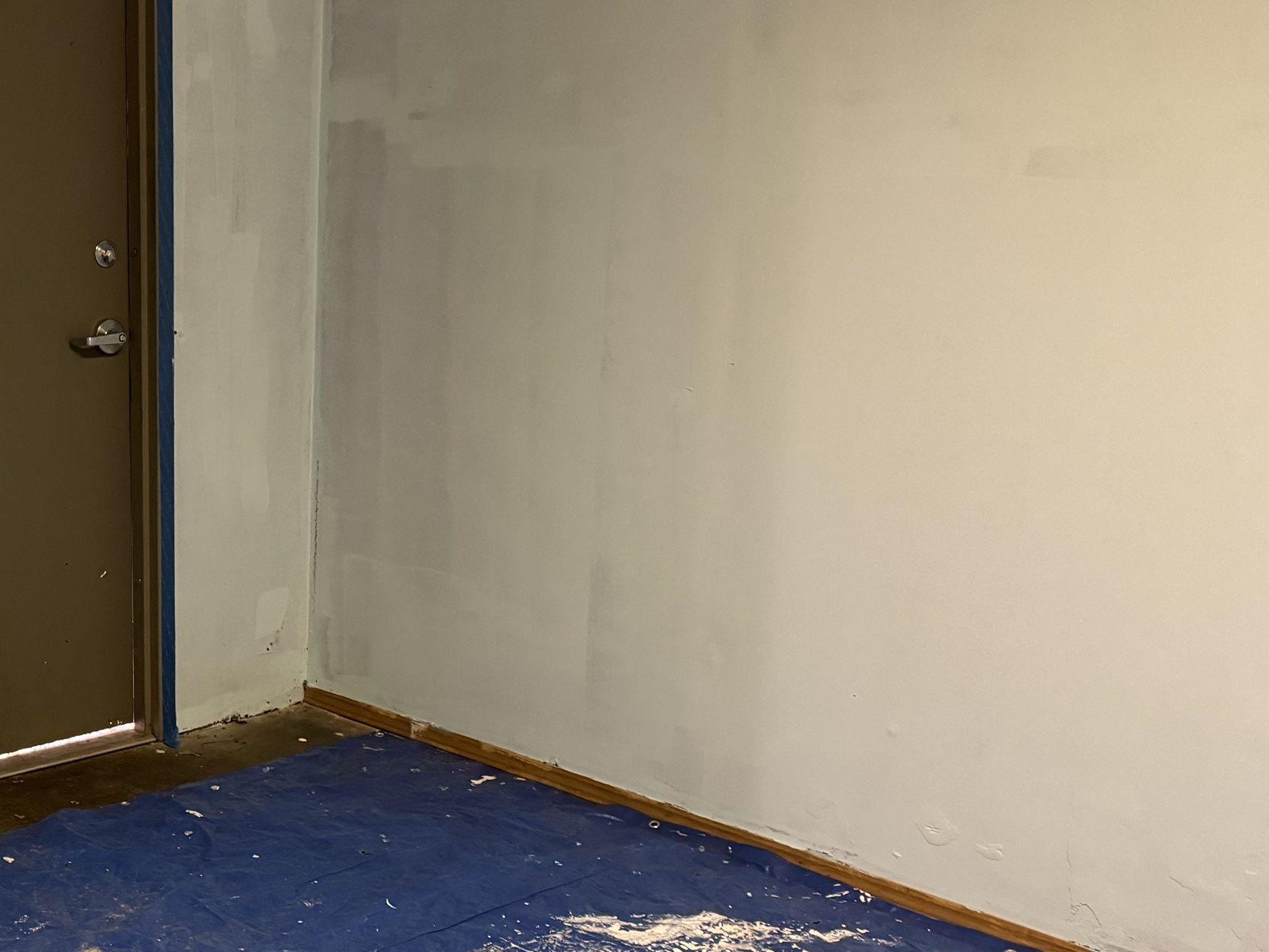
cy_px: 556
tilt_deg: -10.8
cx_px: 166
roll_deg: -0.4
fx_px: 1650
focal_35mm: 45
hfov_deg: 39.5
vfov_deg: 32.1
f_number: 1.78
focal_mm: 6.86
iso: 640
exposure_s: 1/40
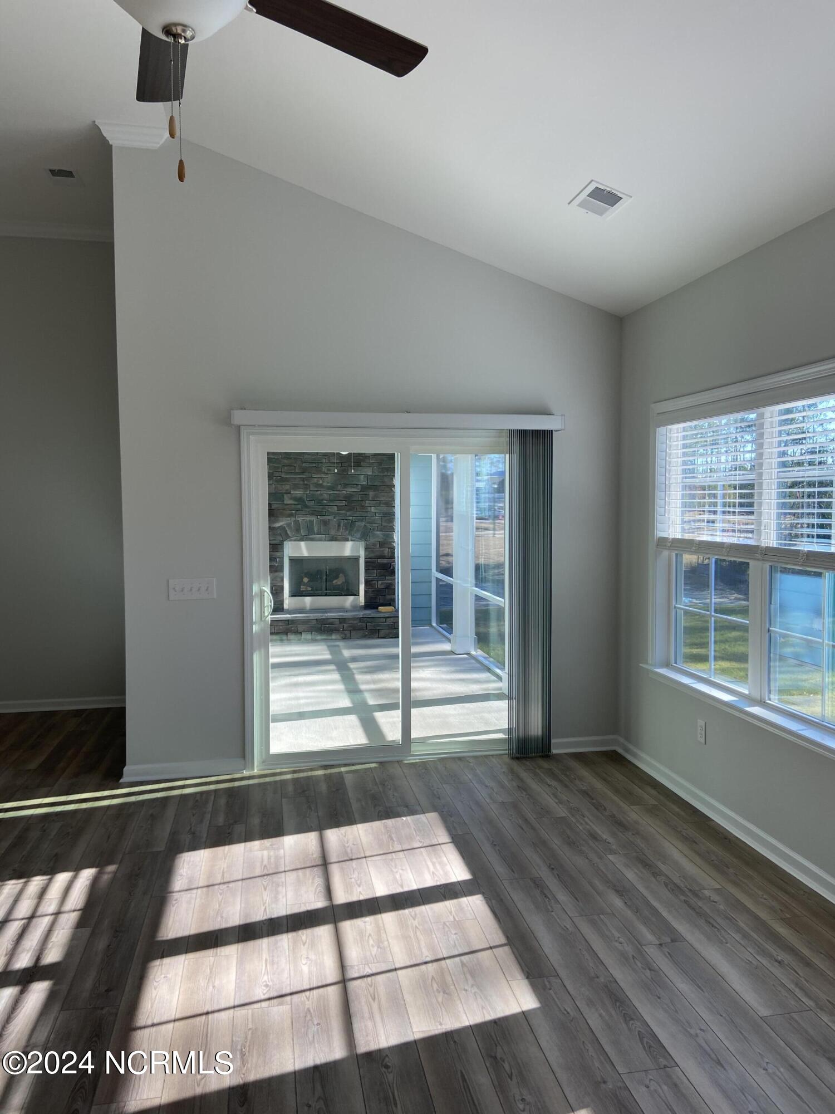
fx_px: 836
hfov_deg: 53.1
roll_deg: +1.4
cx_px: 418
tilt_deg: -3.1
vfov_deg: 67.3
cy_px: 557
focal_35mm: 26
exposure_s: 1/188
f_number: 1.8
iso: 32
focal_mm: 4.25
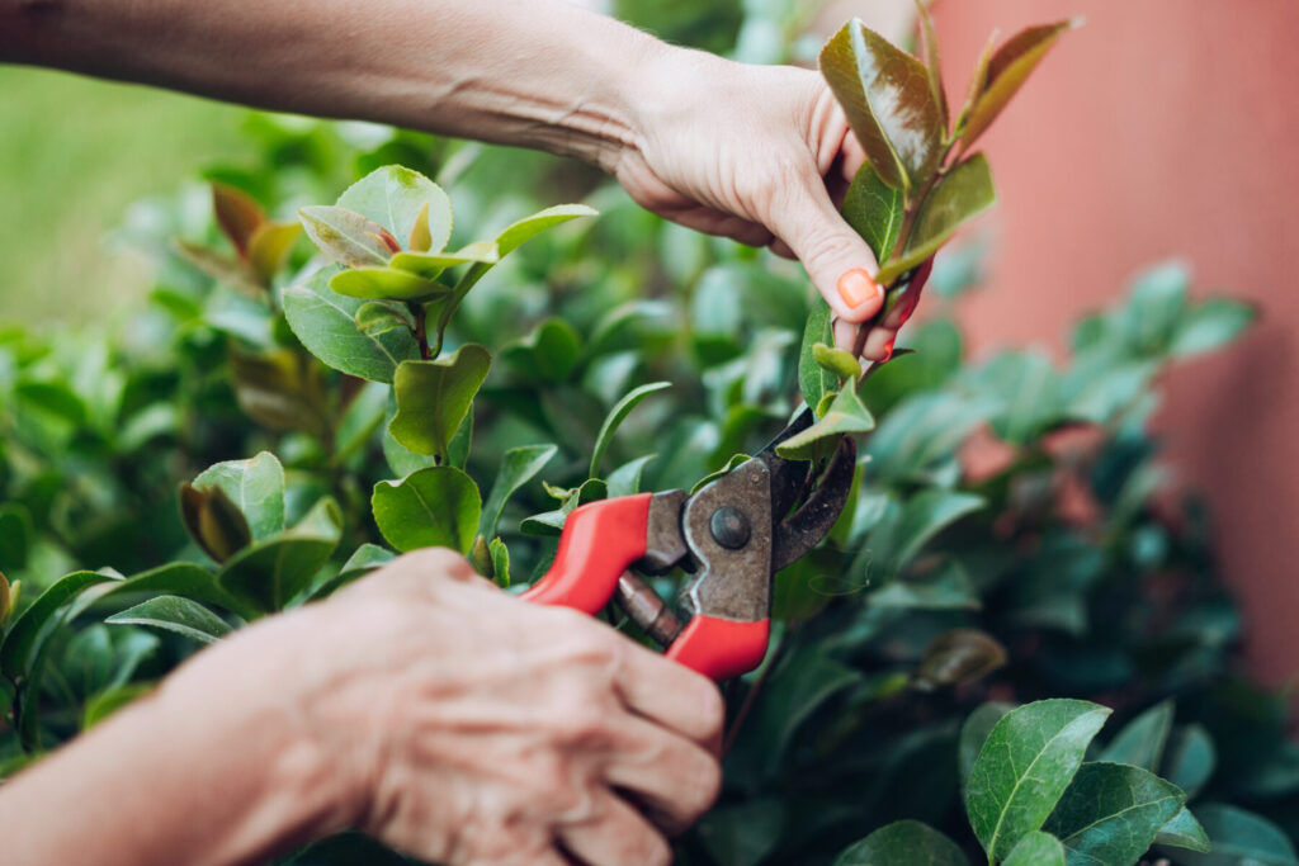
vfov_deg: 25.8
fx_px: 1895
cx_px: 650
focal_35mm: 52
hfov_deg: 37.8
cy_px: 433
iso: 160
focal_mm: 35
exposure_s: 1/400
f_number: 1.4
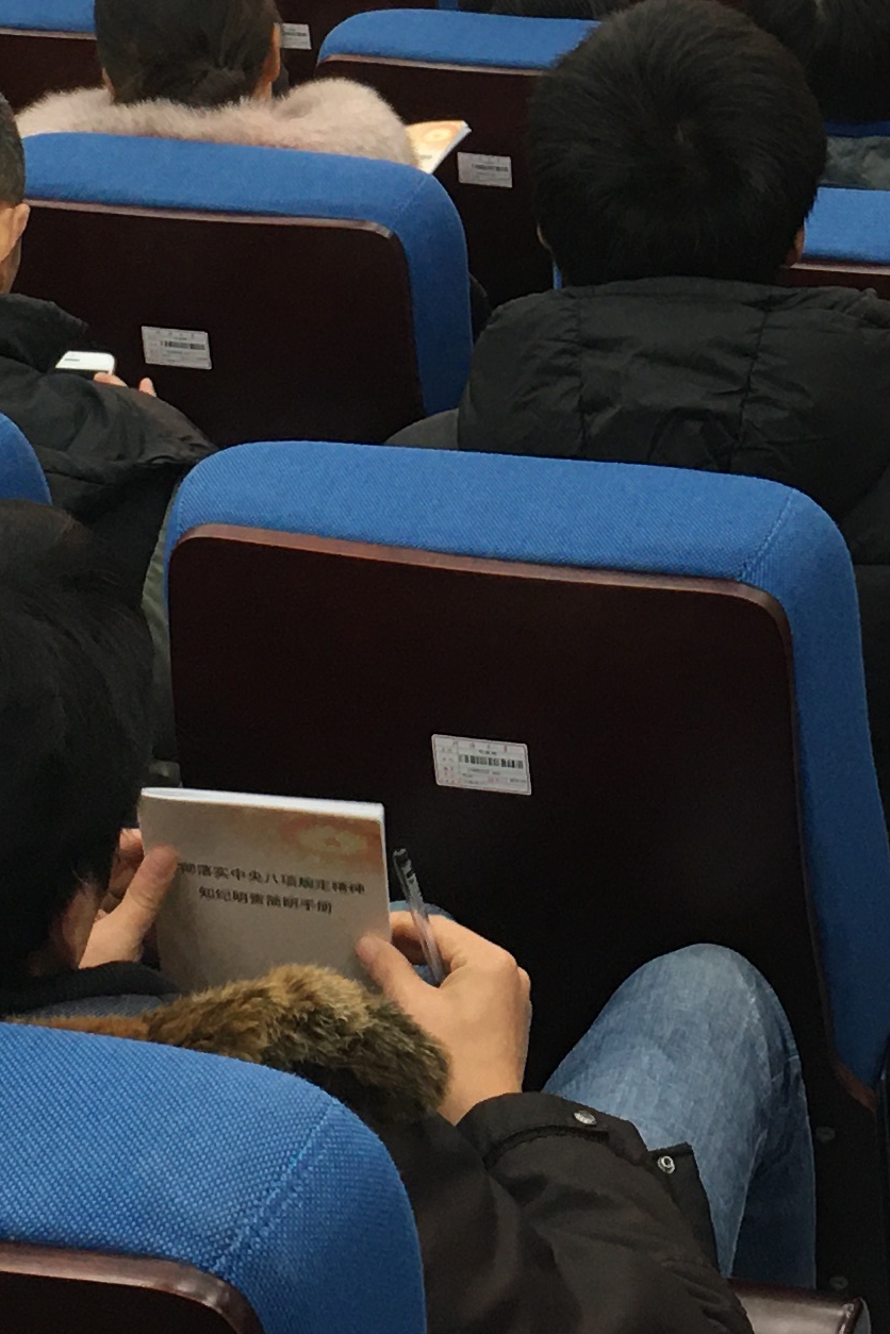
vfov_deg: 20.3
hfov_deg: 14.0
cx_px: 778
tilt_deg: -17.2
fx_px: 3597
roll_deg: +0.8
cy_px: -51
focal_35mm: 97
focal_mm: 4.15
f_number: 2.2
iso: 32
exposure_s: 1/17
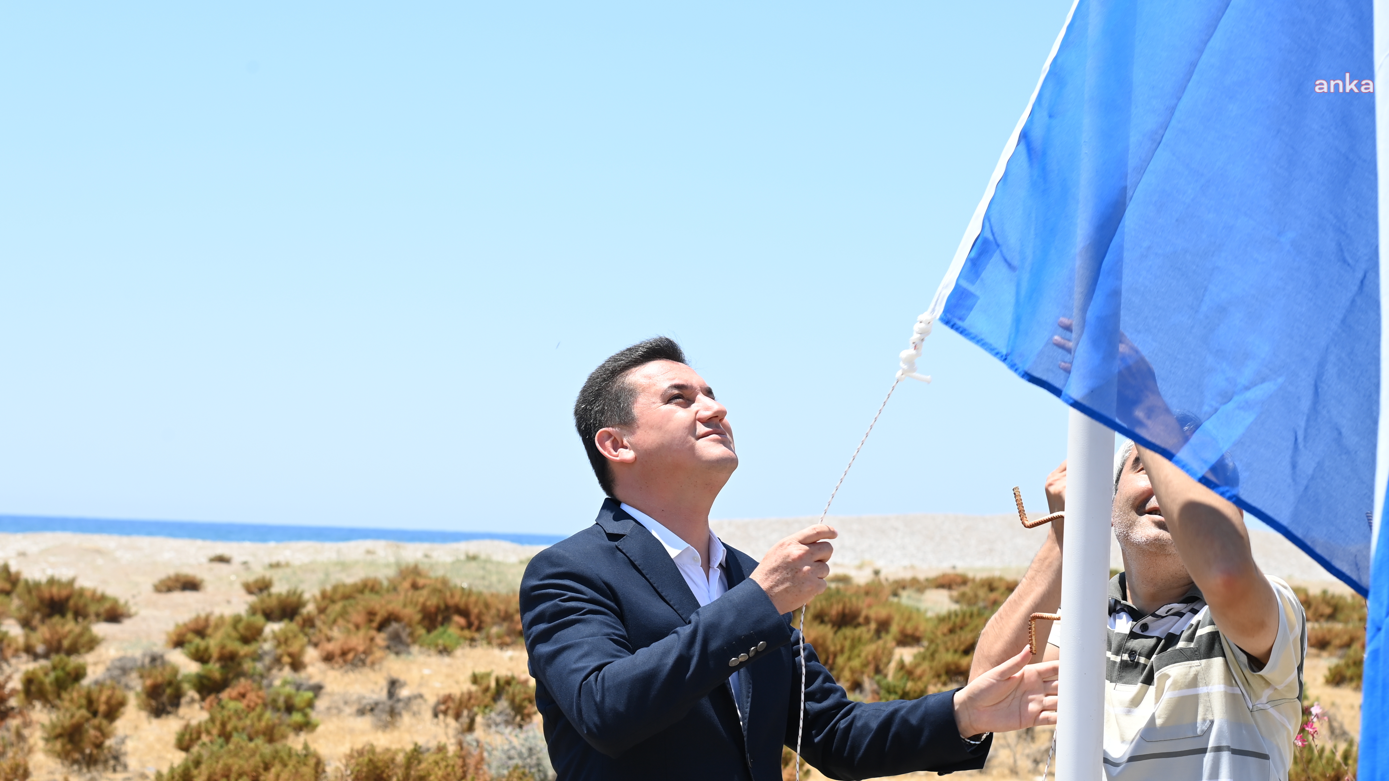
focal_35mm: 74
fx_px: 2725
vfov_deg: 16.3
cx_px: 672
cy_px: 513
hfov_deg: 28.6
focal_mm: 62
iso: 100
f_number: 6.3
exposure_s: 1/200
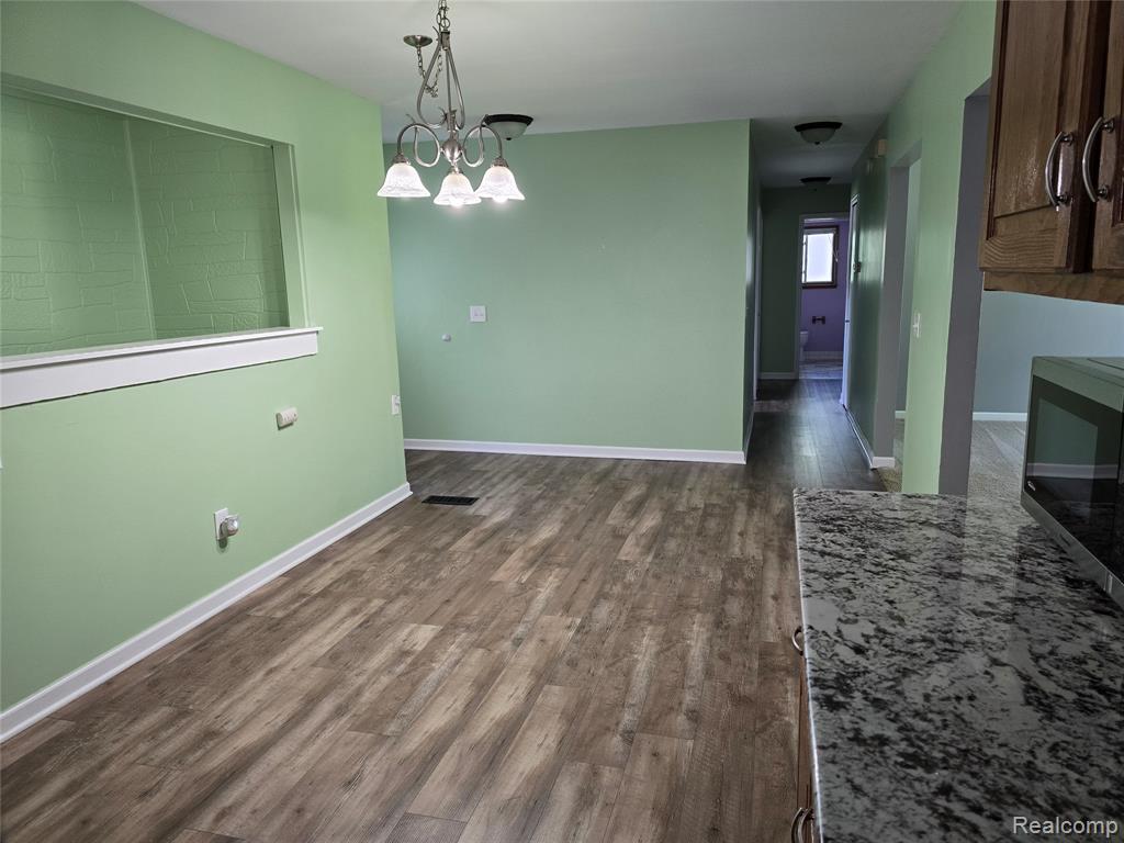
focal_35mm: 23
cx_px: 562
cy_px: 422
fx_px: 747
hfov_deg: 73.9
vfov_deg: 58.9
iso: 250
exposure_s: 1/120
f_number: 1.7
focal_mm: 6.3
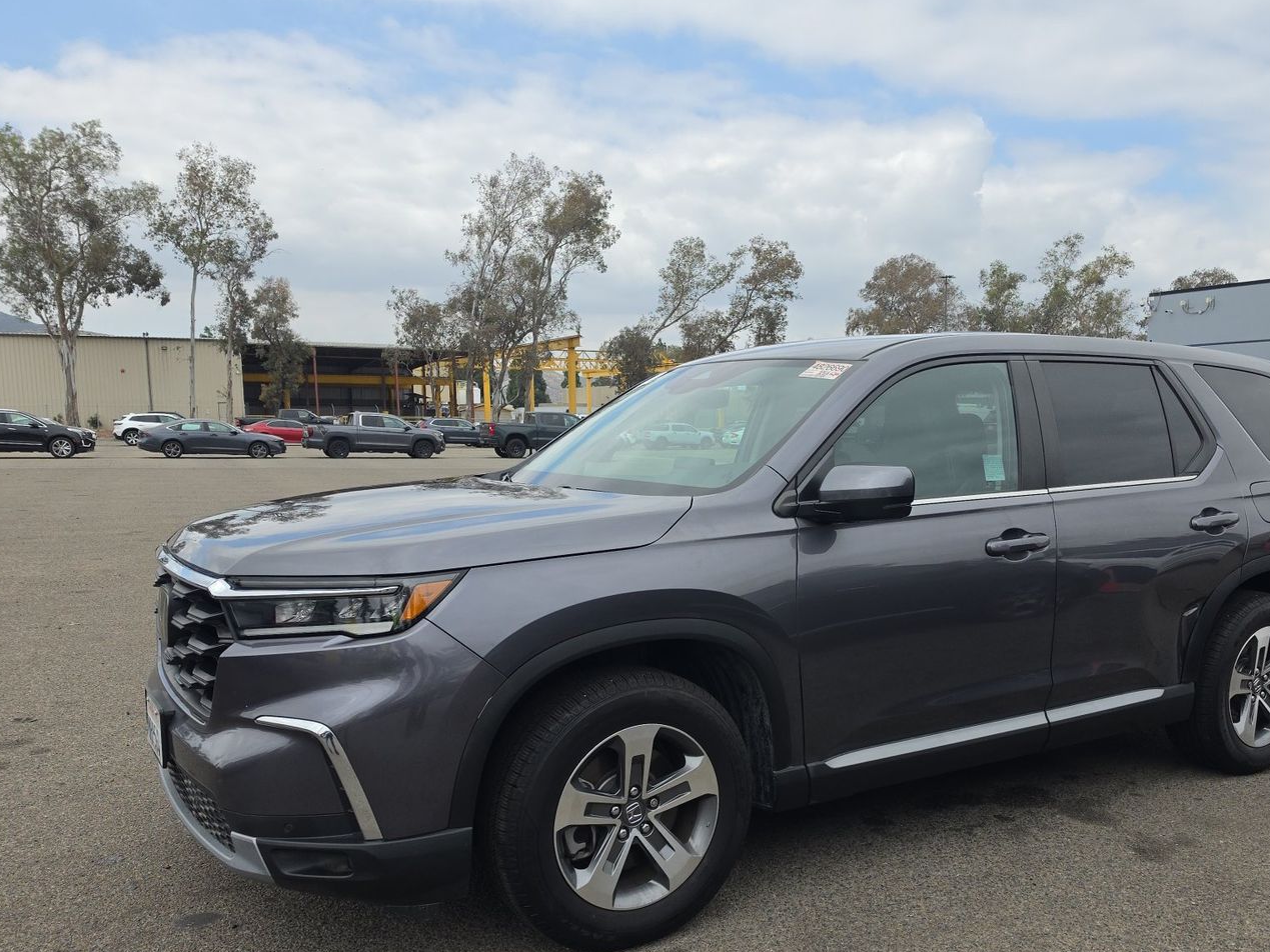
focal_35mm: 29
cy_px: 595
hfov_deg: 61.3
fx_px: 1064
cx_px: 741
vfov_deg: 47.8
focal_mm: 6.5
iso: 64
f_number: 1.4
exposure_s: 1/5956
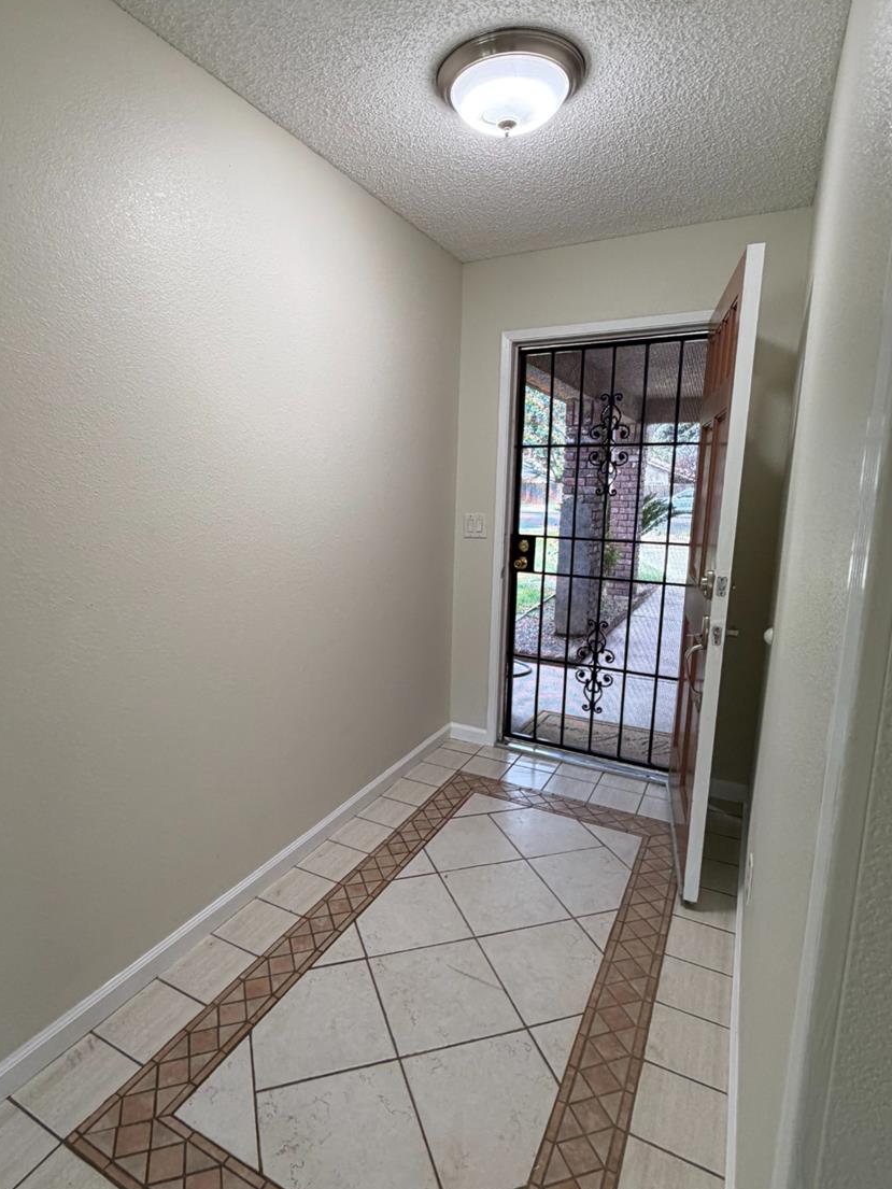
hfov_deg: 68.5
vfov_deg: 84.7
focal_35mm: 19
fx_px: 653
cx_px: 395
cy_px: 591
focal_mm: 2.22
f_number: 2.2
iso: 250
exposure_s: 1/120
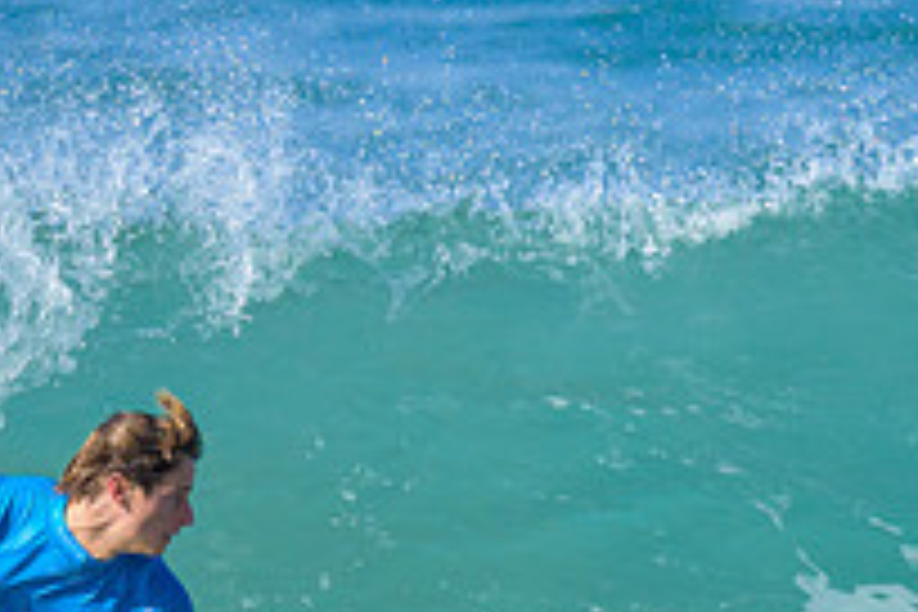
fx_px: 79605
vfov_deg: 0.4
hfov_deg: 0.7
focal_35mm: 3122
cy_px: 393
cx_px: 256
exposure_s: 1/2000
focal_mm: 800
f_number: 6.3
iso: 360
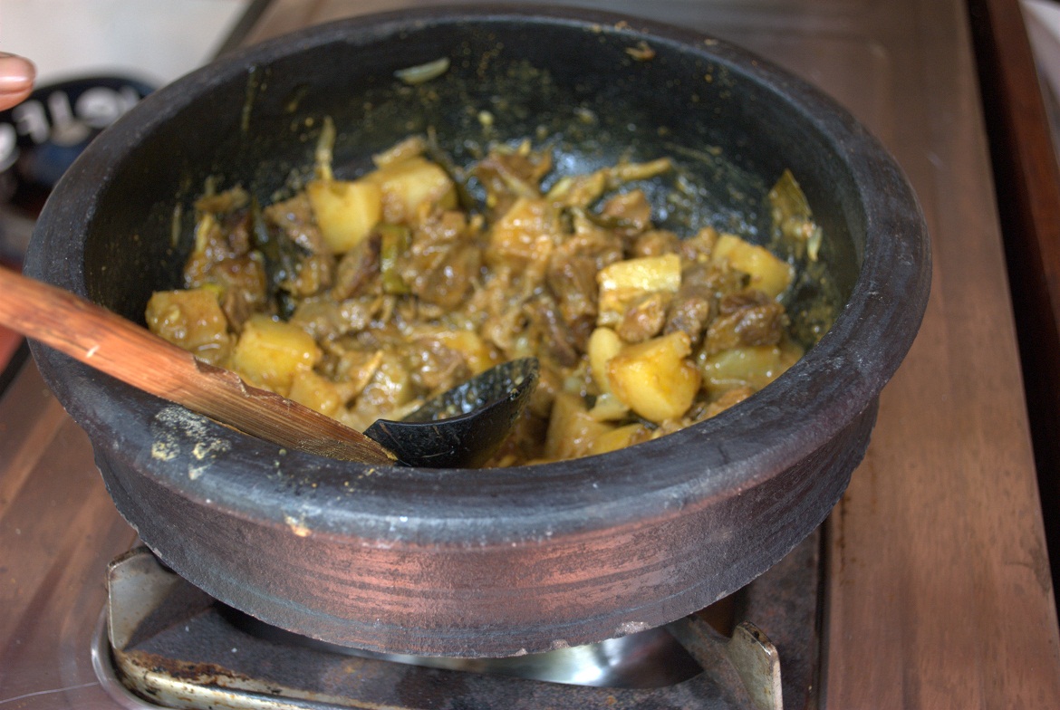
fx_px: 1415
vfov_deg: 28.2
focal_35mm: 48
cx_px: 530
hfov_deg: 41.1
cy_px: 355
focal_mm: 32
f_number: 4.8
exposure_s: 1/50
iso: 400
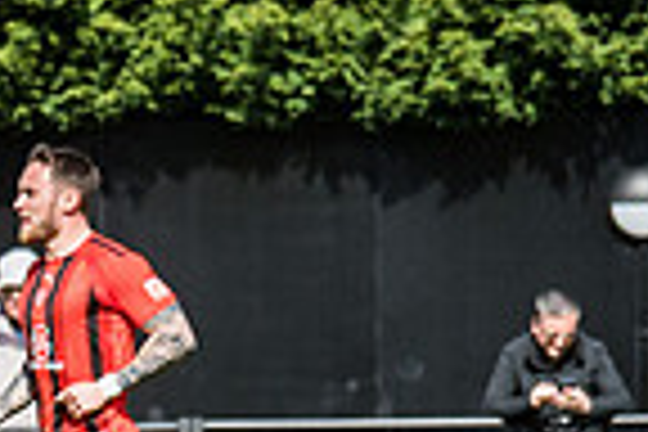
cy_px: 812
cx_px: -500
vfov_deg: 1.5
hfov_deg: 2.3
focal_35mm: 907
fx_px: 16325
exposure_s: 1/8000
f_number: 3.2
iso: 400
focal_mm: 150
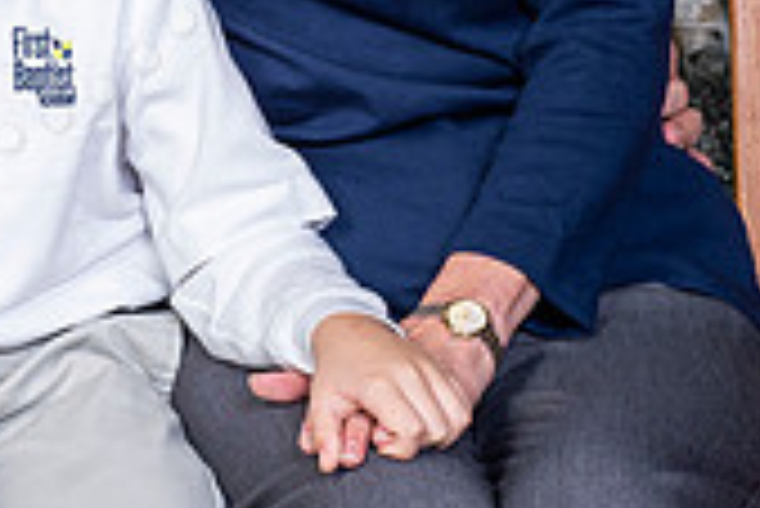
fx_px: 6148
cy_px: -261
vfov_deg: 4.7
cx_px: -130
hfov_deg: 7.0
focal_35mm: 291
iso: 400
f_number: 8
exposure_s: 1/125
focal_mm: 85
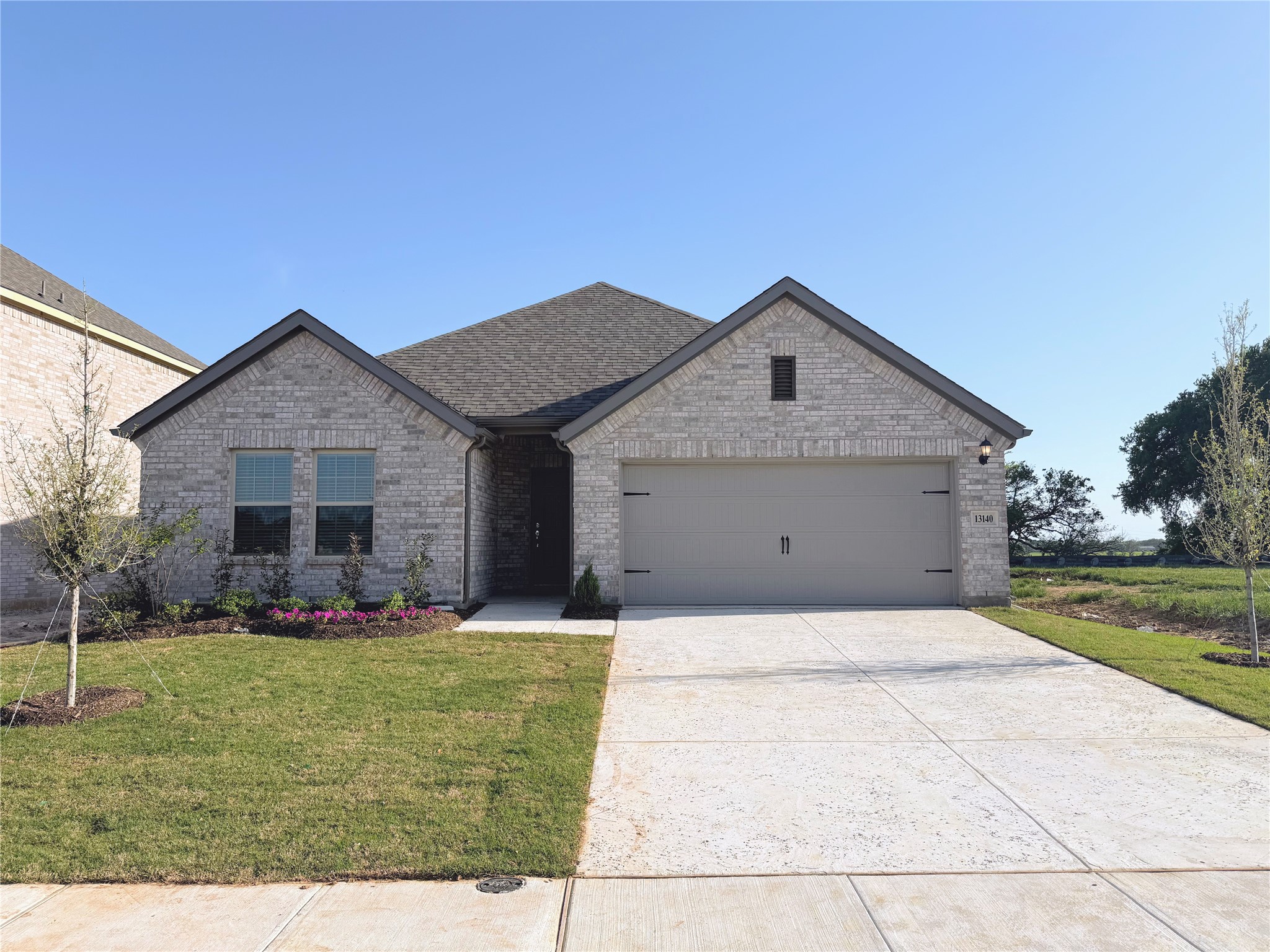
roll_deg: +0.1
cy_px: 476
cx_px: 635
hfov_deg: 71.6
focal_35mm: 24
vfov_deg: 56.8
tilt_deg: +4.4
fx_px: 881
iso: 80
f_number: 1.78
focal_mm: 6.76
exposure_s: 1/5319
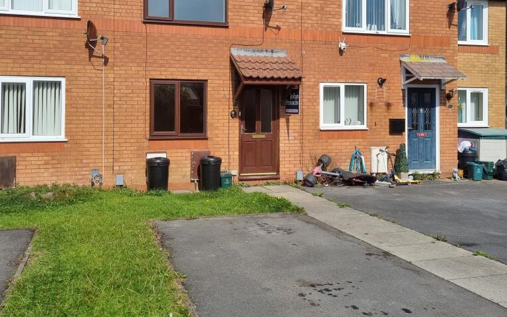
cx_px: 255
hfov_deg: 52.7
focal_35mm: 37
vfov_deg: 34.1
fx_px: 511
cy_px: 104
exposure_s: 1/3688
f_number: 1.8
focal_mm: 5.4
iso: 50
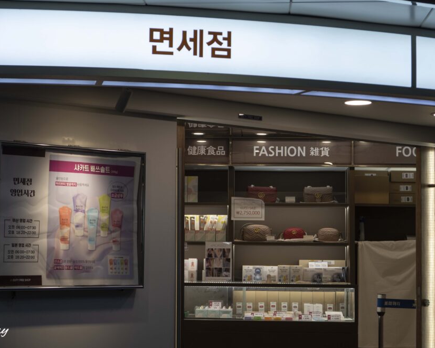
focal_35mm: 70
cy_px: 168
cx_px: 193
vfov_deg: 21.9
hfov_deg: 27.1
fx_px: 901
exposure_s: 1/60
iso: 125
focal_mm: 60
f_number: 5.6
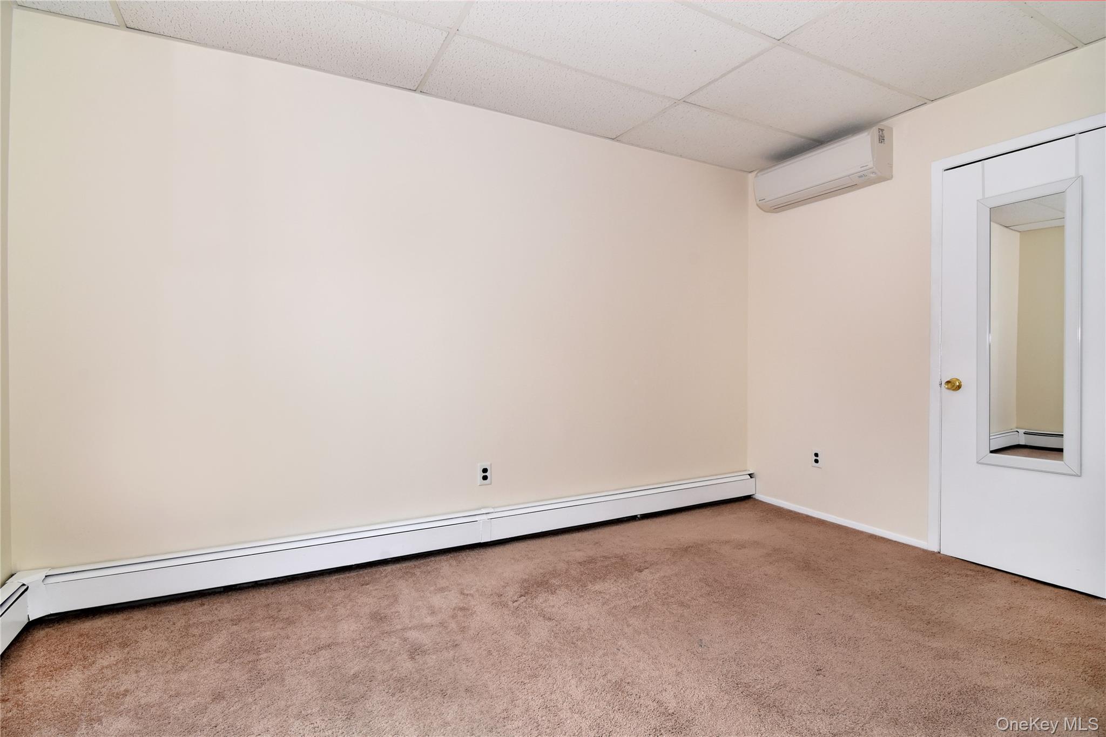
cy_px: 368
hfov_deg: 95.0
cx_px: 553
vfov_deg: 72.0
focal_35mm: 16
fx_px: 507
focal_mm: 11
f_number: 11
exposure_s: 1/60
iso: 640
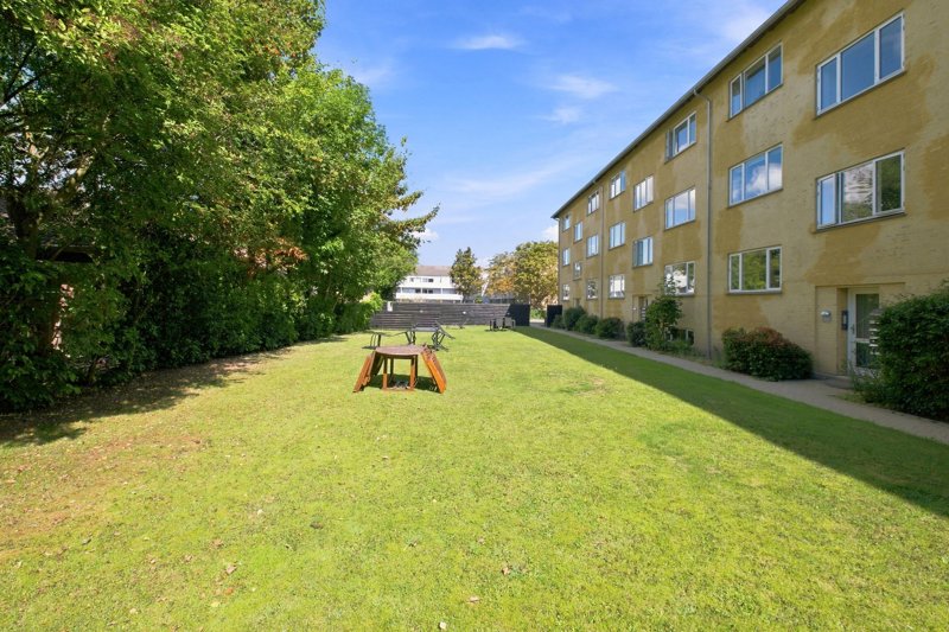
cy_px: 316
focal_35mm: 15
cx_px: 474
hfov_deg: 100.4
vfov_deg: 77.3
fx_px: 395
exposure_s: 1/400
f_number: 8
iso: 200
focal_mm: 10
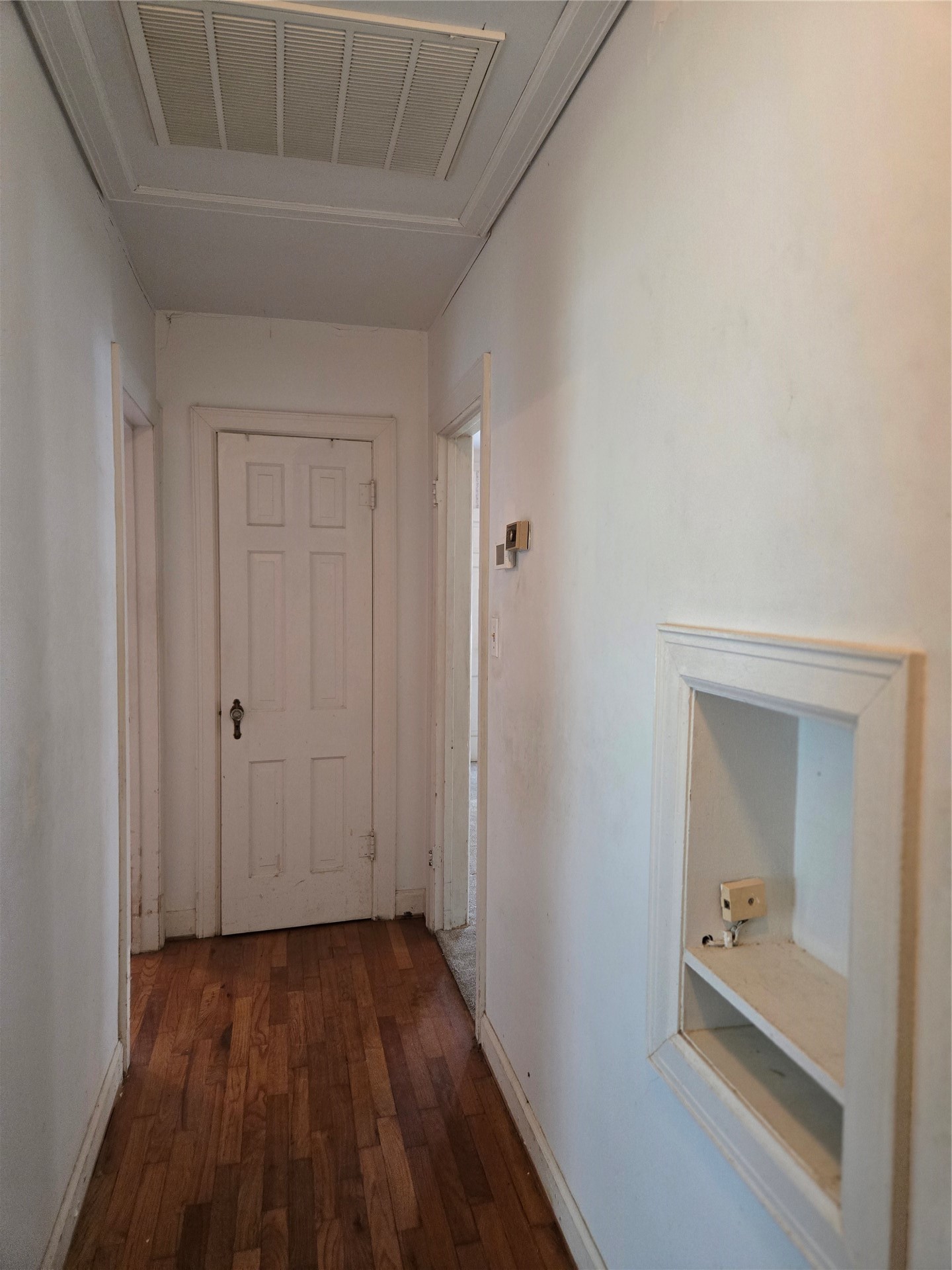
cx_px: 476
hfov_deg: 58.9
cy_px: 635
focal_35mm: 23
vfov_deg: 73.9
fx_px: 843
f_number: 1.8
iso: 800
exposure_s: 1/120
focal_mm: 5.4
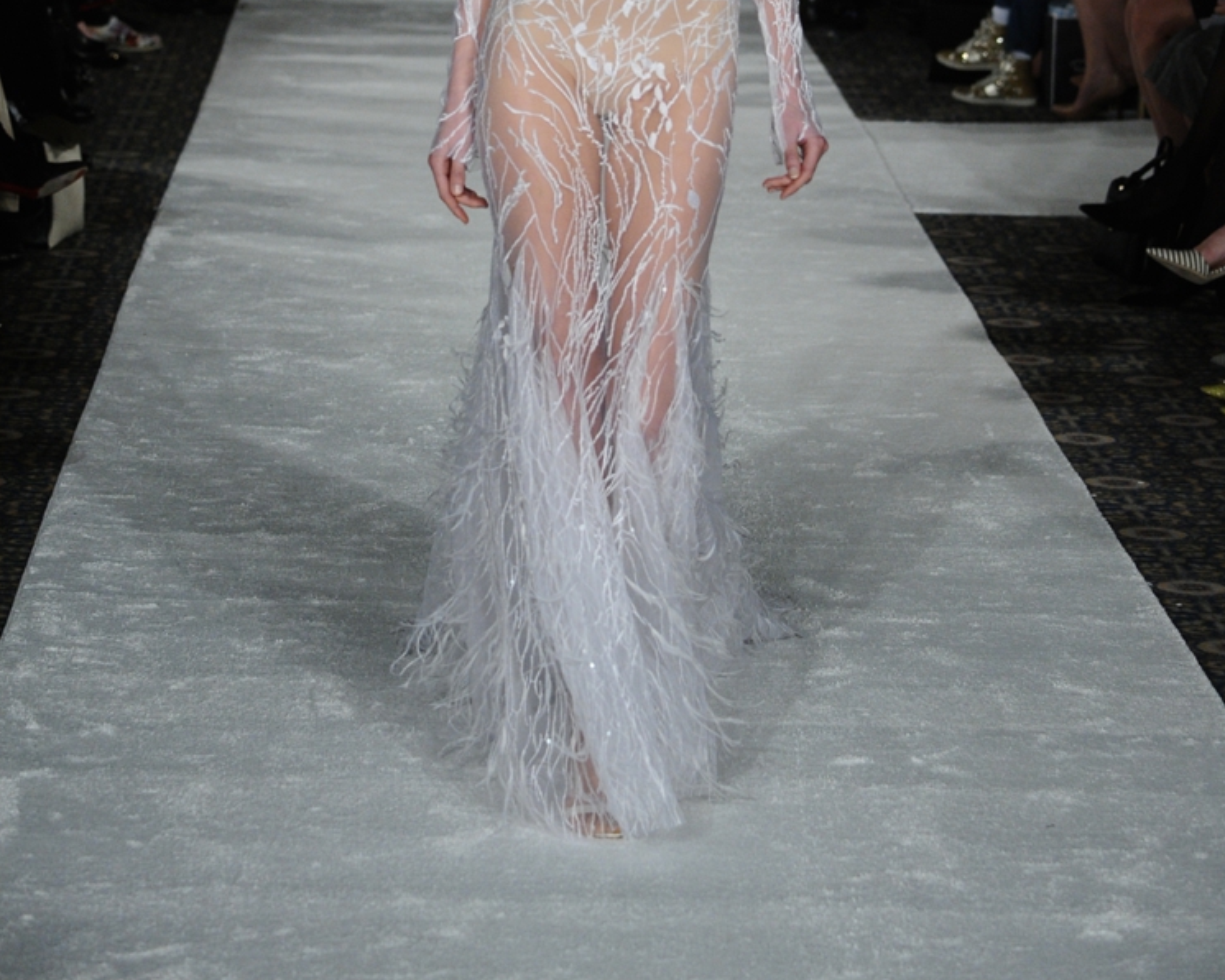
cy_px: 113
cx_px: 615
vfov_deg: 9.7
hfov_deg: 12.1
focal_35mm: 159
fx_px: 5765
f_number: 5.6
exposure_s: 1/500
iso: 2500
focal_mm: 112
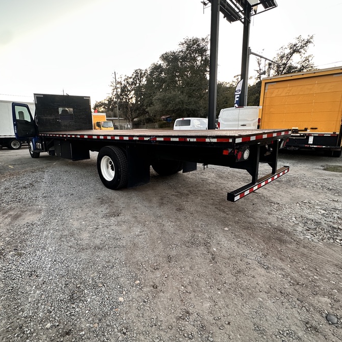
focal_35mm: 19
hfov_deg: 77.1
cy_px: 166
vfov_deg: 77.7
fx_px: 212
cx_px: 143
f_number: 2.2
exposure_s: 1/120
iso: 200
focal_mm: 2.22
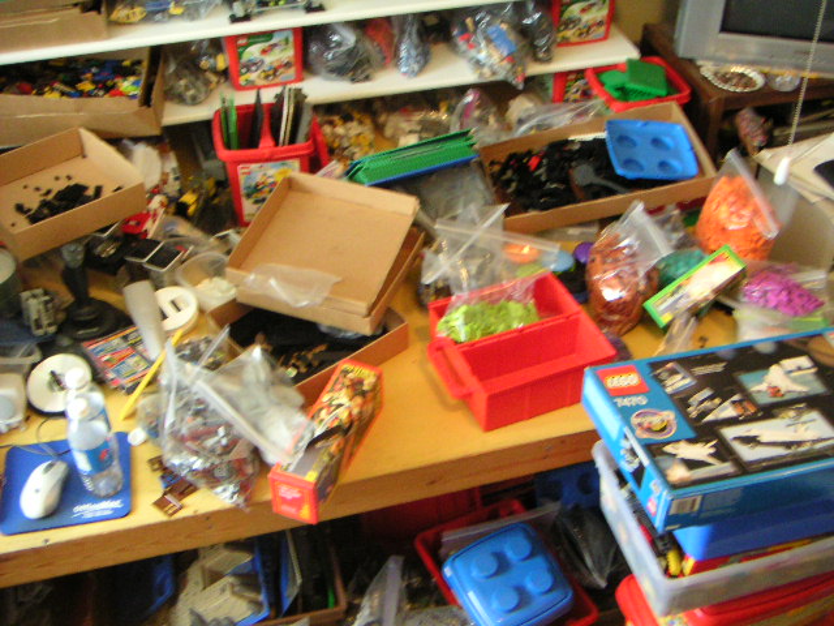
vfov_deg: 36.0
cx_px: 417
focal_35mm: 40
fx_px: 964
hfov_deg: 46.8
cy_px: 313
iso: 400
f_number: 2.9
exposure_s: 1/10
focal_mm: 5.3
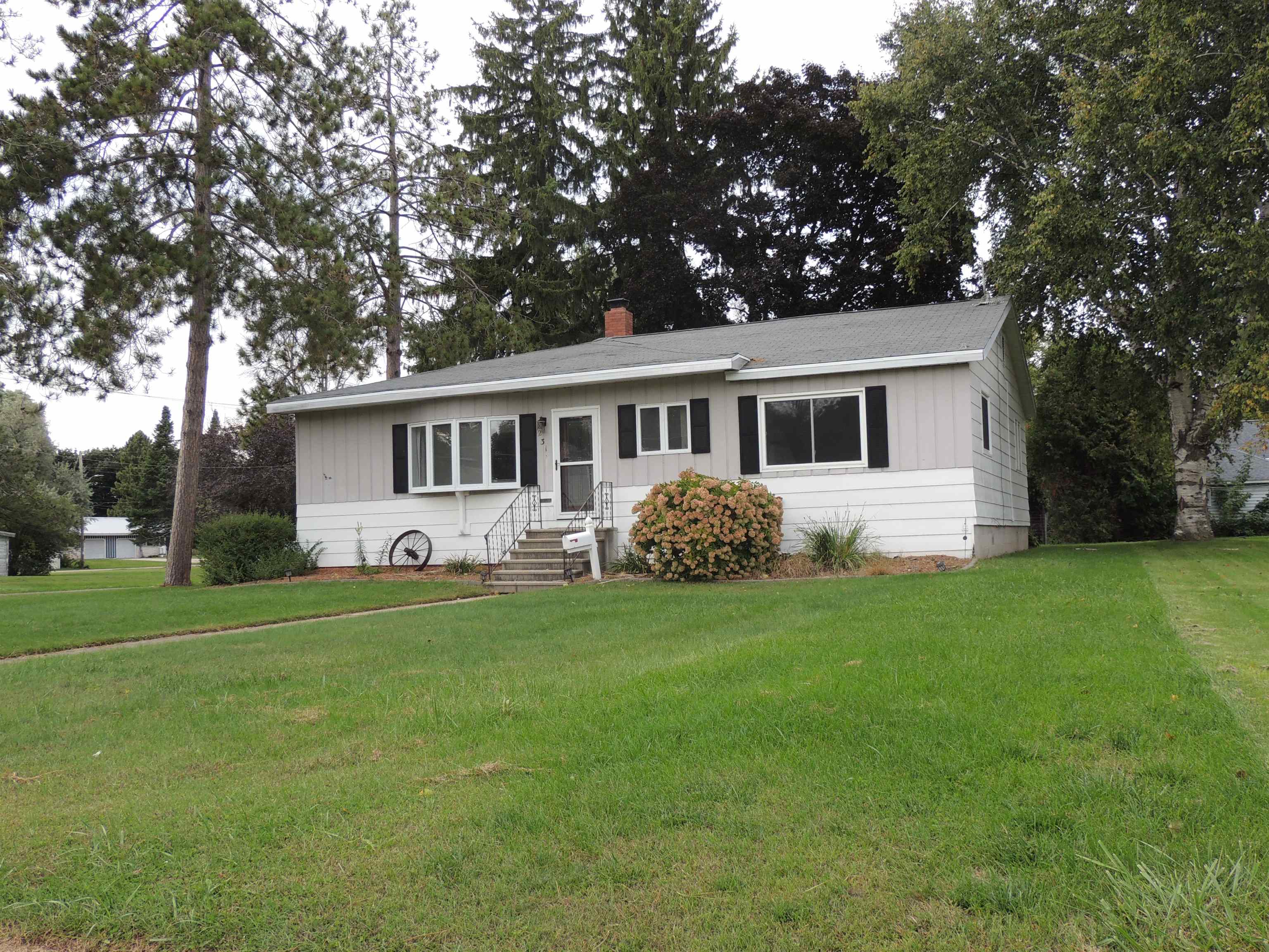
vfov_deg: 42.9
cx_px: 634
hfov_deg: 55.4
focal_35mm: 33
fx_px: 1210
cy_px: 476
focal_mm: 5.8
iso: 100
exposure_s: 1/125
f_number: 3.2
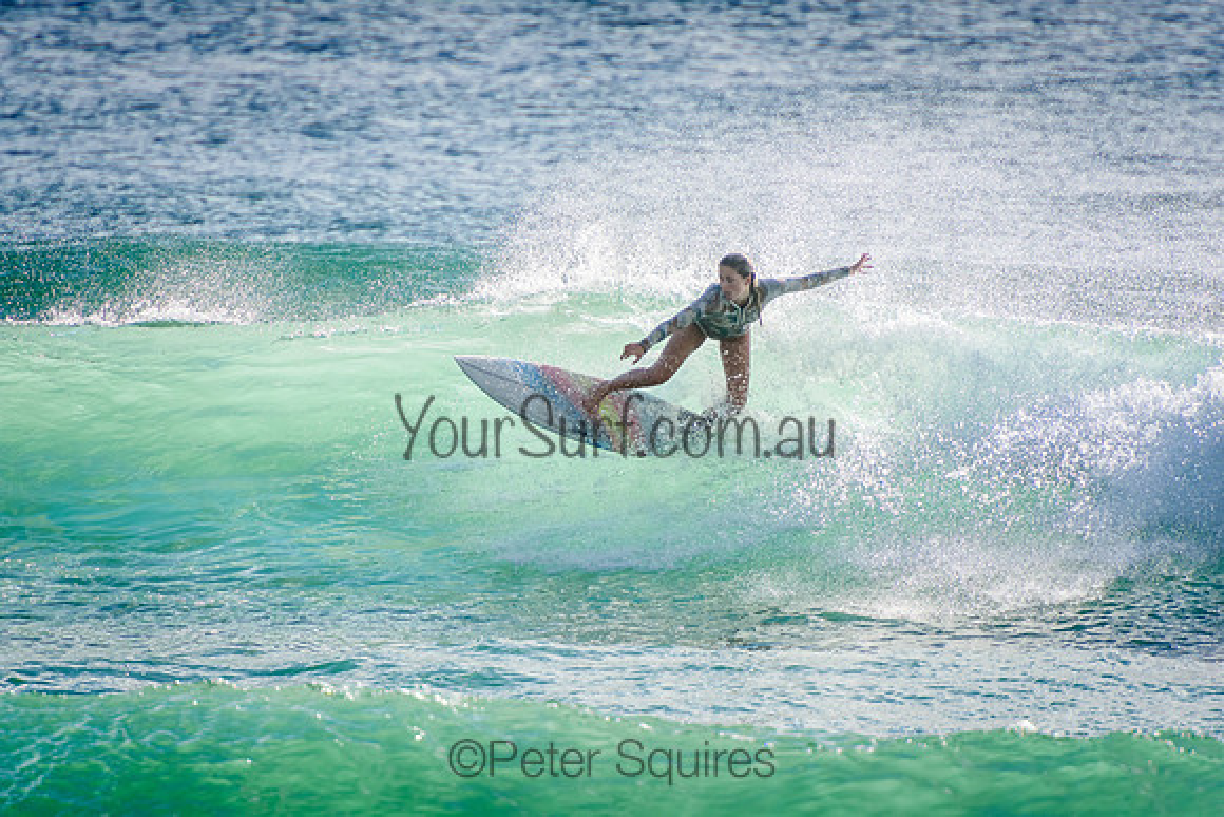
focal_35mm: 600
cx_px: 612
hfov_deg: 3.4
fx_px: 20404
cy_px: 408
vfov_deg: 2.3
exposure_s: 1/2000
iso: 320
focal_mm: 400
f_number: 5.6
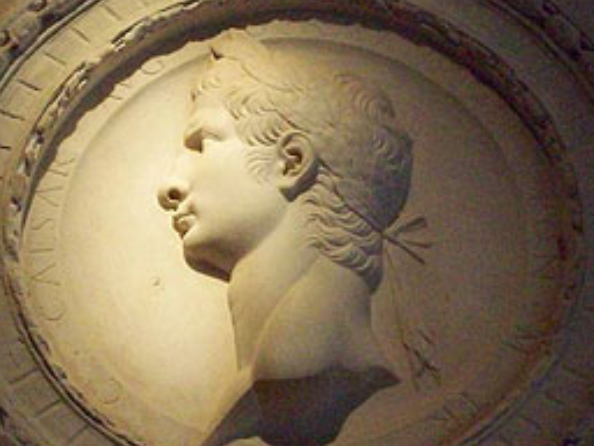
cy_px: 235
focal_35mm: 153
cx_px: 316
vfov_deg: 9.7
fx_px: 2625
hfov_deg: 12.9
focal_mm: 14.3
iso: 800
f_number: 4.3
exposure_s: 1/176
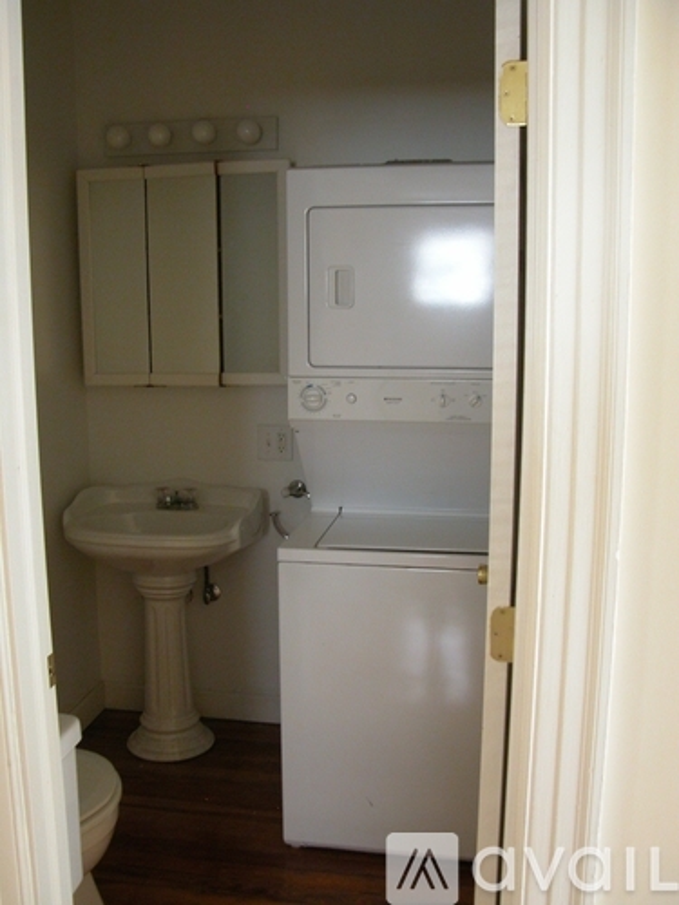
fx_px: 915
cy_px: 452
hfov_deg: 40.7
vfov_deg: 52.6
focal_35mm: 35
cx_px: 340
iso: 400
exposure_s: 1/4.5
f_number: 2.8
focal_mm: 8.9
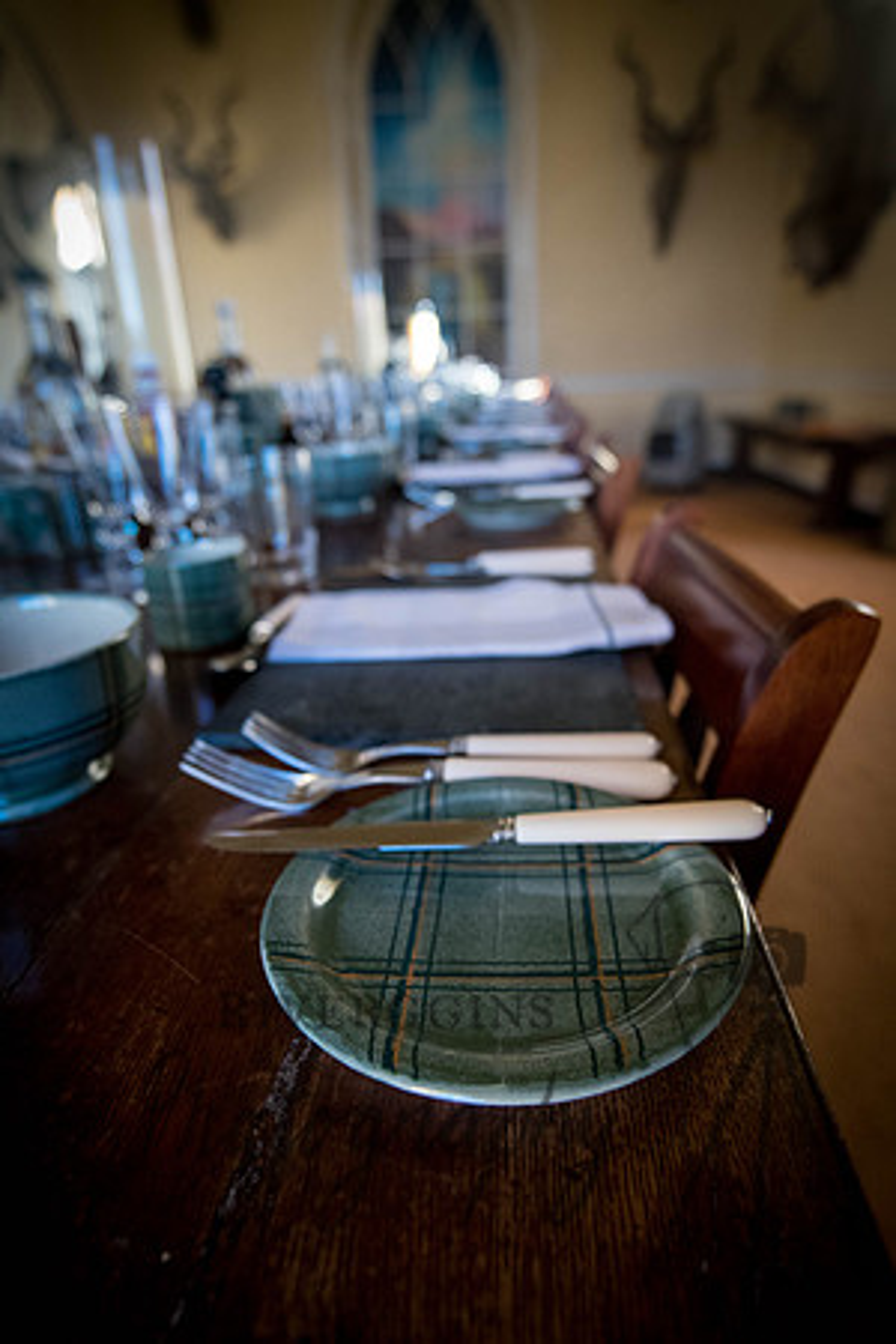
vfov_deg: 81.2
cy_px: 672
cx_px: 448
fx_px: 784
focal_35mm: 21
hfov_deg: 59.5
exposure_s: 1/640
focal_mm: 14
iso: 2000
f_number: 2.8
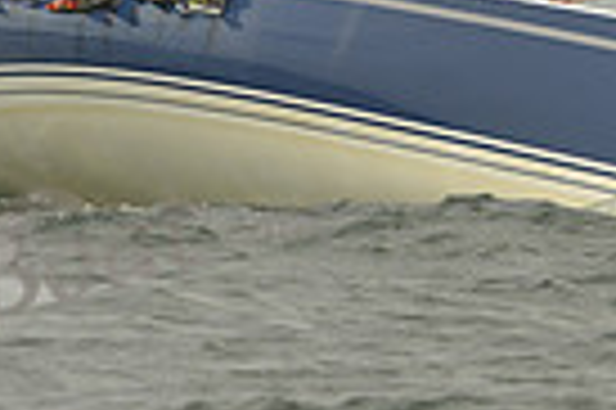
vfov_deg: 1.3
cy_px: -16
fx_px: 17415
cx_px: 558
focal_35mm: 1019
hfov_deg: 2.0
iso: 280
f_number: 8
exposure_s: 1/1250
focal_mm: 240
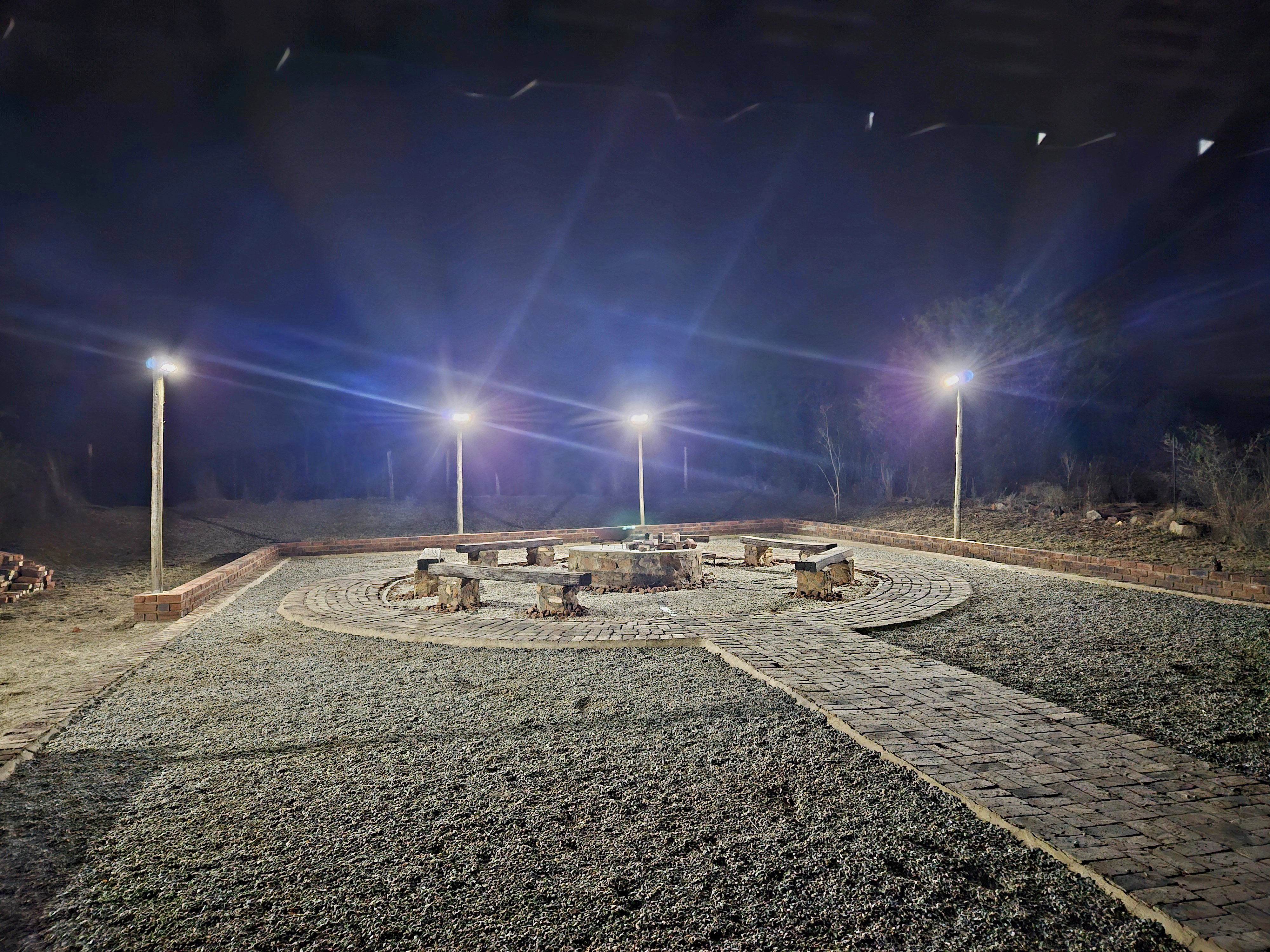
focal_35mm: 23
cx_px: 635
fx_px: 844
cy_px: 476
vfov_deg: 58.9
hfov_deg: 73.9
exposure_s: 1/8
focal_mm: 5.4
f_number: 1.8
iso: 1600
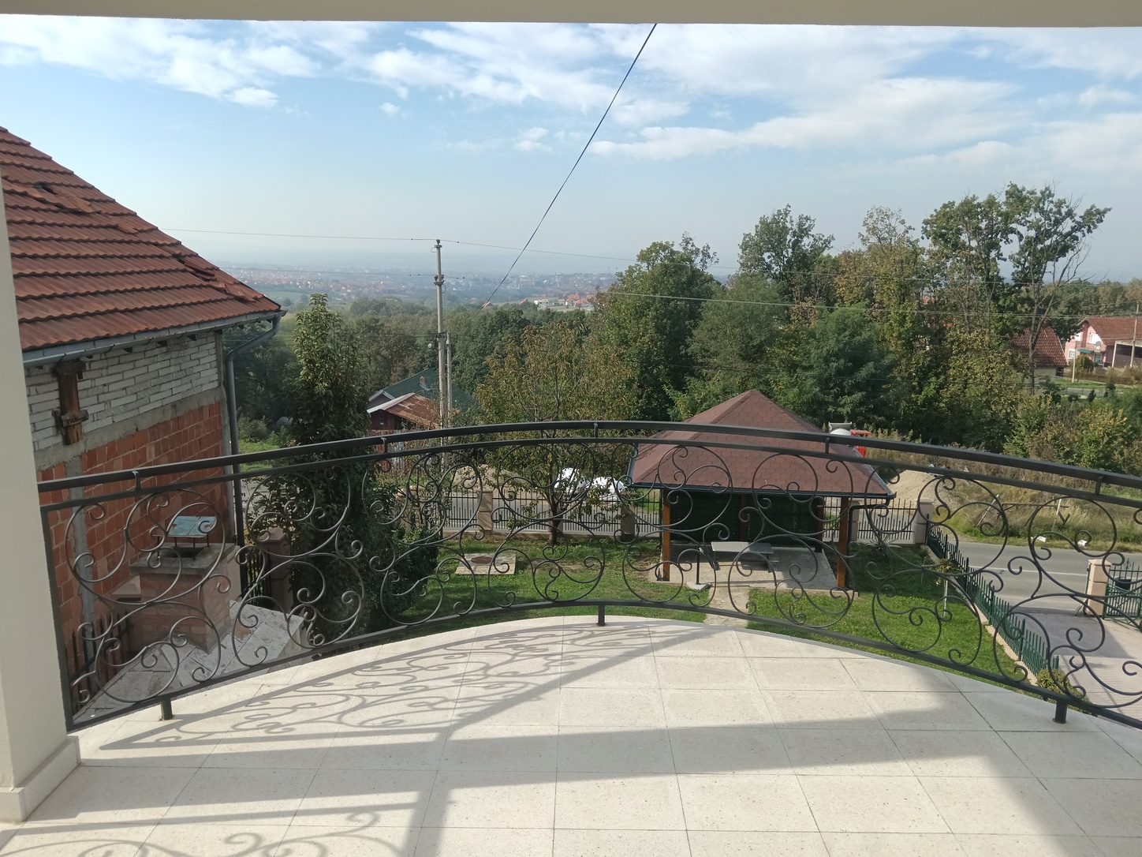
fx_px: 891
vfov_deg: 51.4
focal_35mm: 27
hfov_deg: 65.3
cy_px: 428
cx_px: 571
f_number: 1.9
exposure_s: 1/529
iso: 100
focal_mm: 4.95
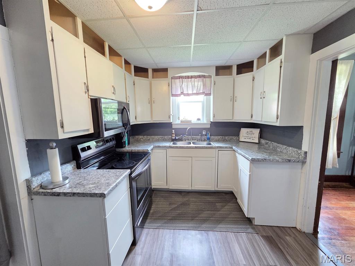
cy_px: 133
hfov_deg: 106.2
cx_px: 178
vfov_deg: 89.9
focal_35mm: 13
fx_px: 133
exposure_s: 1/60
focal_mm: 2.2
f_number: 2.2
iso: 640
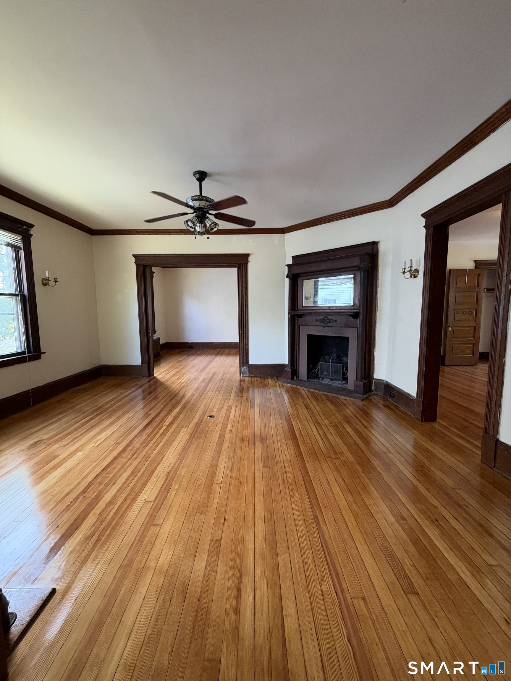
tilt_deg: -4.4
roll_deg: +0.5
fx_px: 276
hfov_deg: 85.7
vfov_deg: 102.1
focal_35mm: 14
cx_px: 256
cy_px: 340
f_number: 2.2
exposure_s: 1/60
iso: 320
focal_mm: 2.22
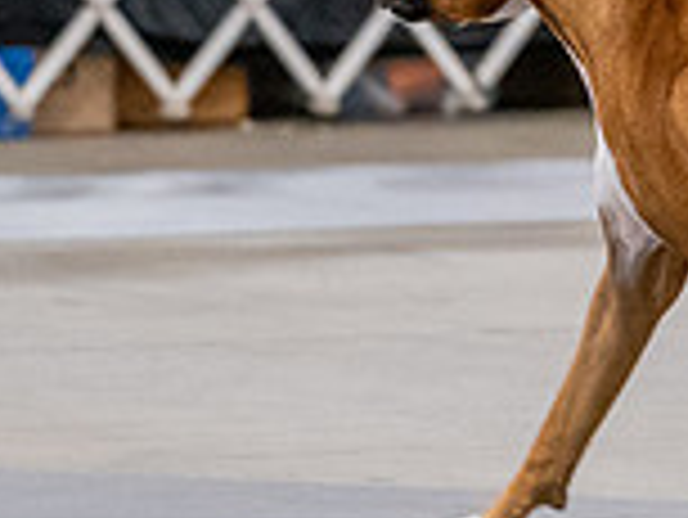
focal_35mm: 529
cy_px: -135
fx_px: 10522
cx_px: 870
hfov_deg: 3.7
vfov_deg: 2.8
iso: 6400
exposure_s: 1/250
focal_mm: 125
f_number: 3.5
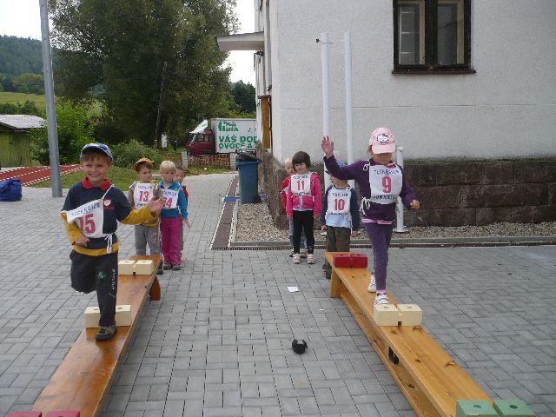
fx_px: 562
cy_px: 208
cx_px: 278
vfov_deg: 40.7
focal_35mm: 35
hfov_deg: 52.6
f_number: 2.8
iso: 100
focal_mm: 5.8
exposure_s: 1/640
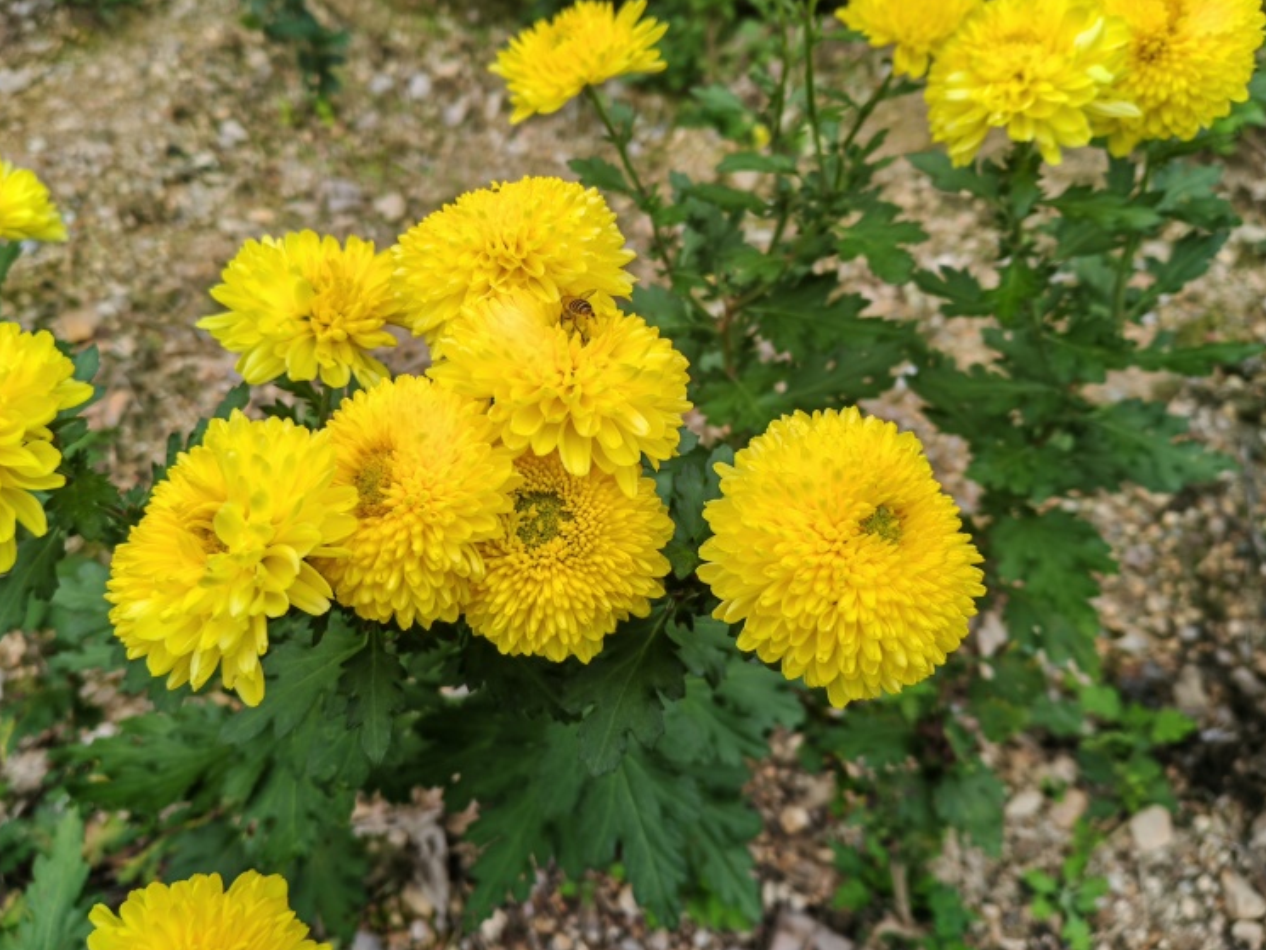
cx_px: 605
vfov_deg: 48.2
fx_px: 1061
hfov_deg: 61.6
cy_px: 469
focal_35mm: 29
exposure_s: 1/510
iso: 50
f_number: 1.95
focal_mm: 5.52
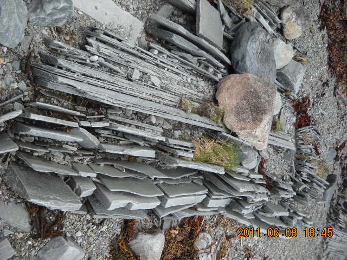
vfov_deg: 35.1
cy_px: 130
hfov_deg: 45.8
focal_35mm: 41
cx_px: 174
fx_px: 411
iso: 64
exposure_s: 1/91
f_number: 3.1
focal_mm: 6.72
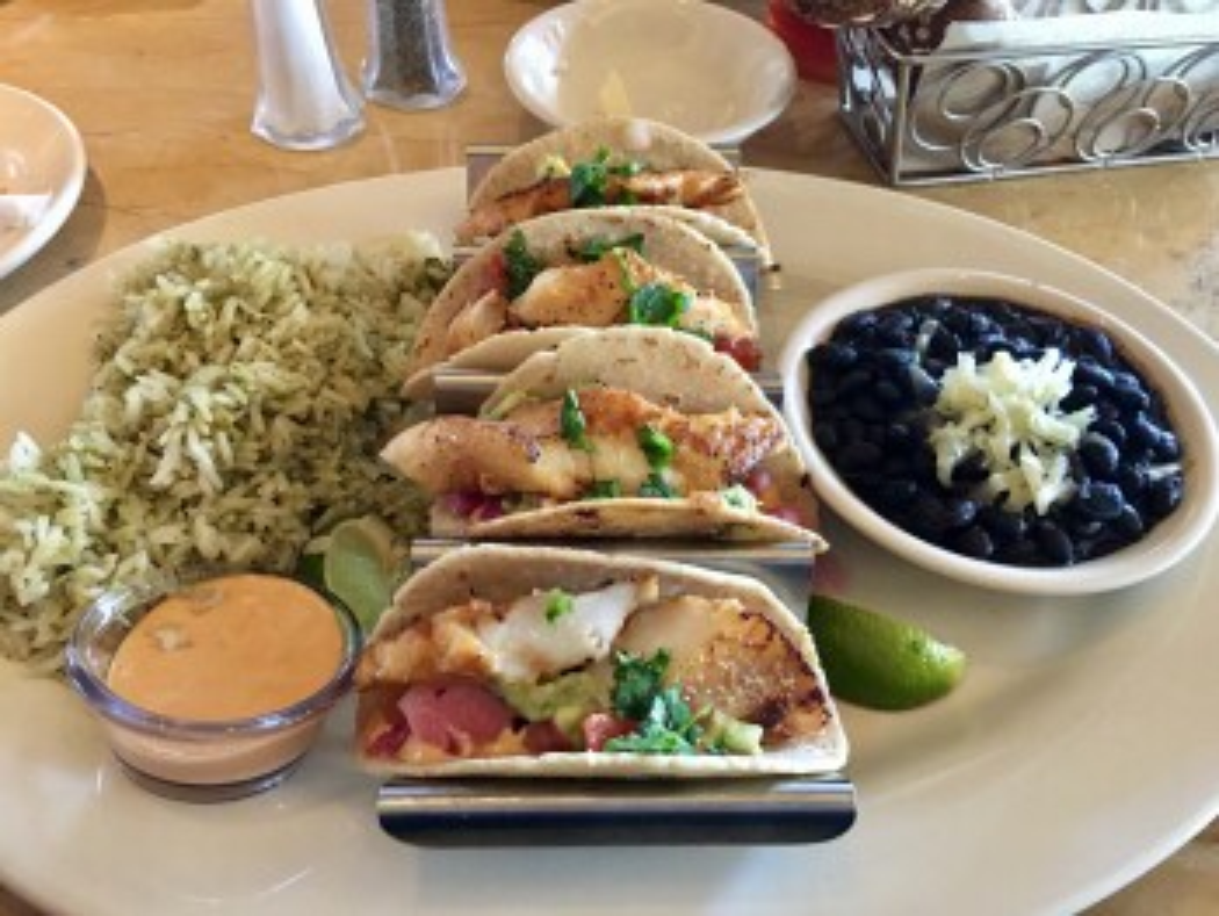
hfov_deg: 61.6
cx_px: 610
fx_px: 1022
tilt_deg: -49.1
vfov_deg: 48.3
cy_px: 458
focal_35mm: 29
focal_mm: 4.15
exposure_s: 1/4
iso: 80
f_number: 2.2
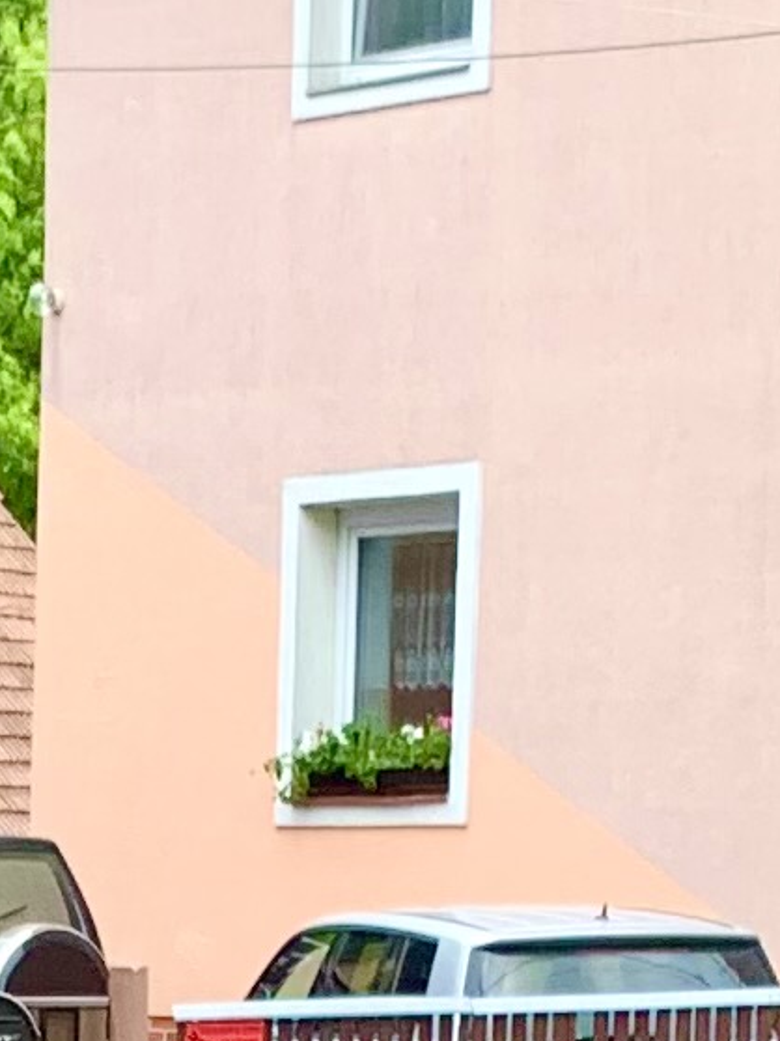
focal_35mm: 188
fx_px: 5653
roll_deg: -0.1
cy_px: 2319
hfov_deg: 7.8
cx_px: -351
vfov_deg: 9.6
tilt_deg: -13.9
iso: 25
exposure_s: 1/259
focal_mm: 4.25
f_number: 1.8
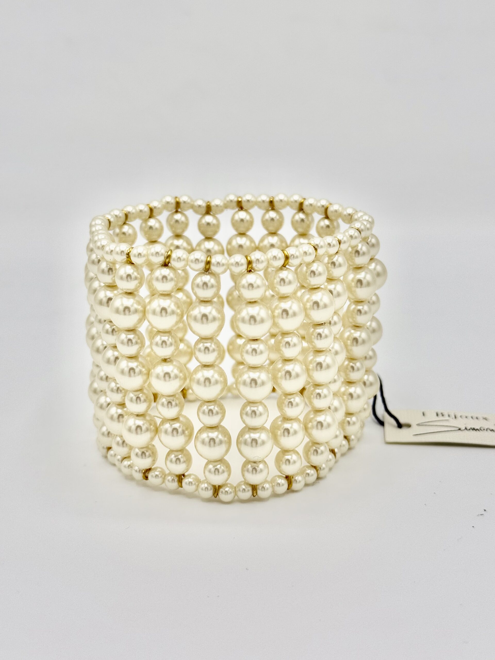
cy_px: 330
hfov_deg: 30.3
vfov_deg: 39.7
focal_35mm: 48
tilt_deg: -20.9
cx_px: 248
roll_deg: +0.1
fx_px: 915
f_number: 1.78
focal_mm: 6.76
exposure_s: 1/4587
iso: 64
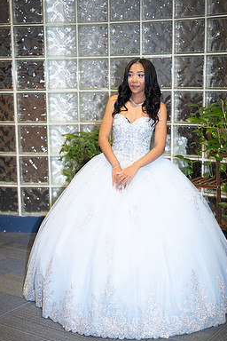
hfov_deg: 22.3
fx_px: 577
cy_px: 176
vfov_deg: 32.9
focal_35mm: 61
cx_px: 118
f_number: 1.8
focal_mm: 50
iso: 640
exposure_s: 1/160
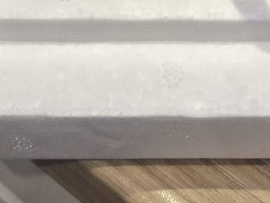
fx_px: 889
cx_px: 334
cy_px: -266
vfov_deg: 11.1
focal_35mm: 114
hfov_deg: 16.5
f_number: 1.8
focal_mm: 5.4
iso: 1000
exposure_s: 1/100
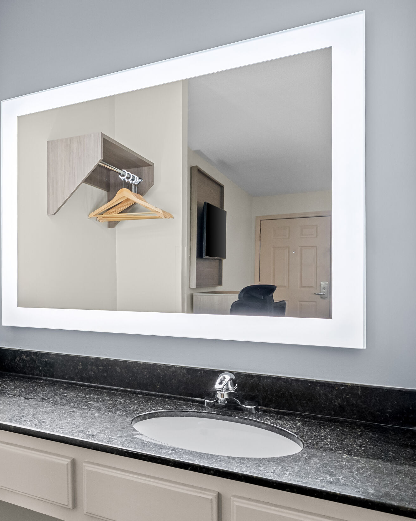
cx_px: 20
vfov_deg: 60.1
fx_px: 446
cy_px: 306
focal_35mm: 29
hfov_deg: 44.1
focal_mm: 17
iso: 640
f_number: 8
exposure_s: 1/30
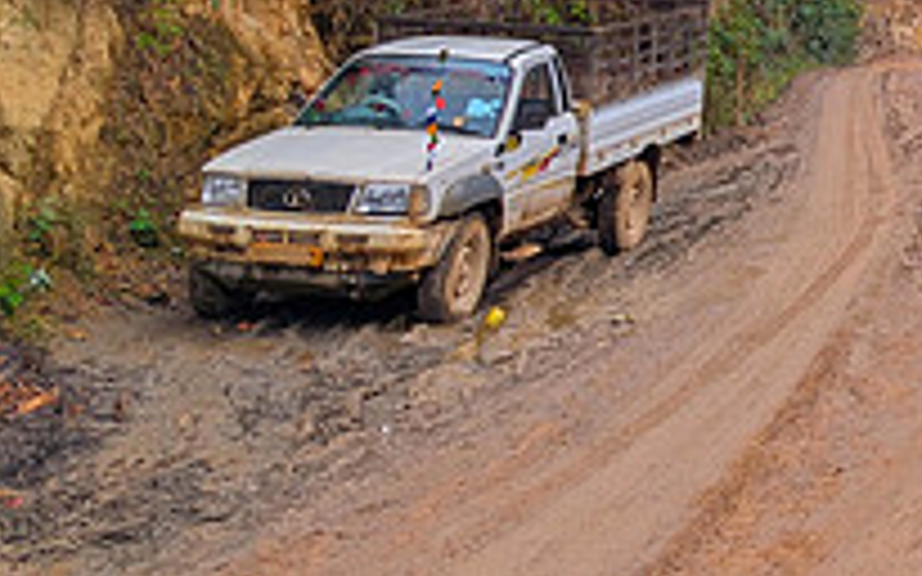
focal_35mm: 72
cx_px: 1147
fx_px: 1809
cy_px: -394
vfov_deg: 15.9
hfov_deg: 25.3
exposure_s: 1/23.8
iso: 15
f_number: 1.68
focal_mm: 6.9
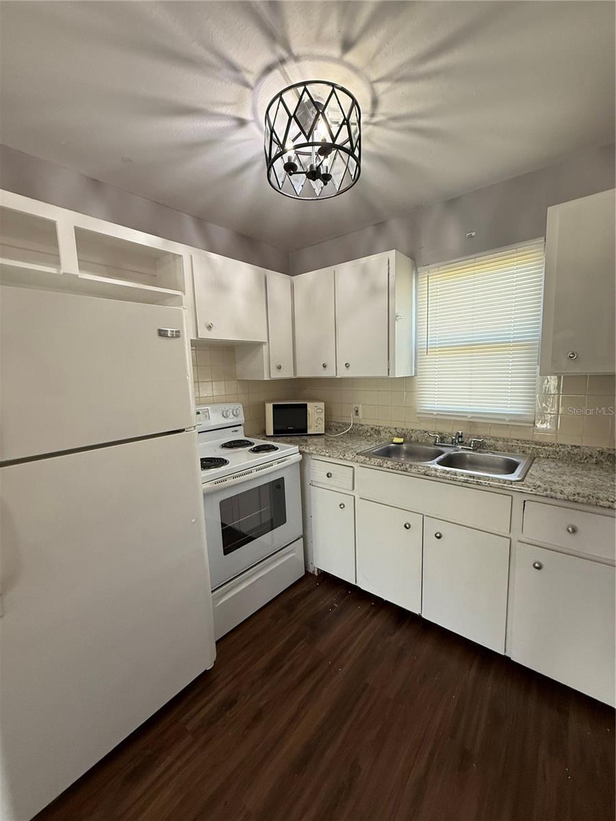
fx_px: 332
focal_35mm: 14
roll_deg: +1.1
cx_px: 308
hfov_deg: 85.7
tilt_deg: -3.8
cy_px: 410
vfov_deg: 102.1
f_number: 2.2
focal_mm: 2.22
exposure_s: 1/120
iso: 320
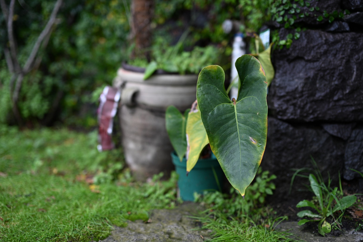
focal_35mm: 50
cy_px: 121
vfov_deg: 27.0
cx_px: 182
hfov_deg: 39.6
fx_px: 504
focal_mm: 50
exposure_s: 1/800
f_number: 1.8
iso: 800
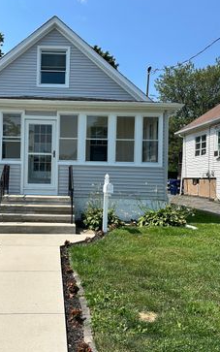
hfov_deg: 35.4
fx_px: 336
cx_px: 51
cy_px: 173
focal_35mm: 35
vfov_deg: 55.3
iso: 80
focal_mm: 6.86
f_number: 1.78
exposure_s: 1/4348
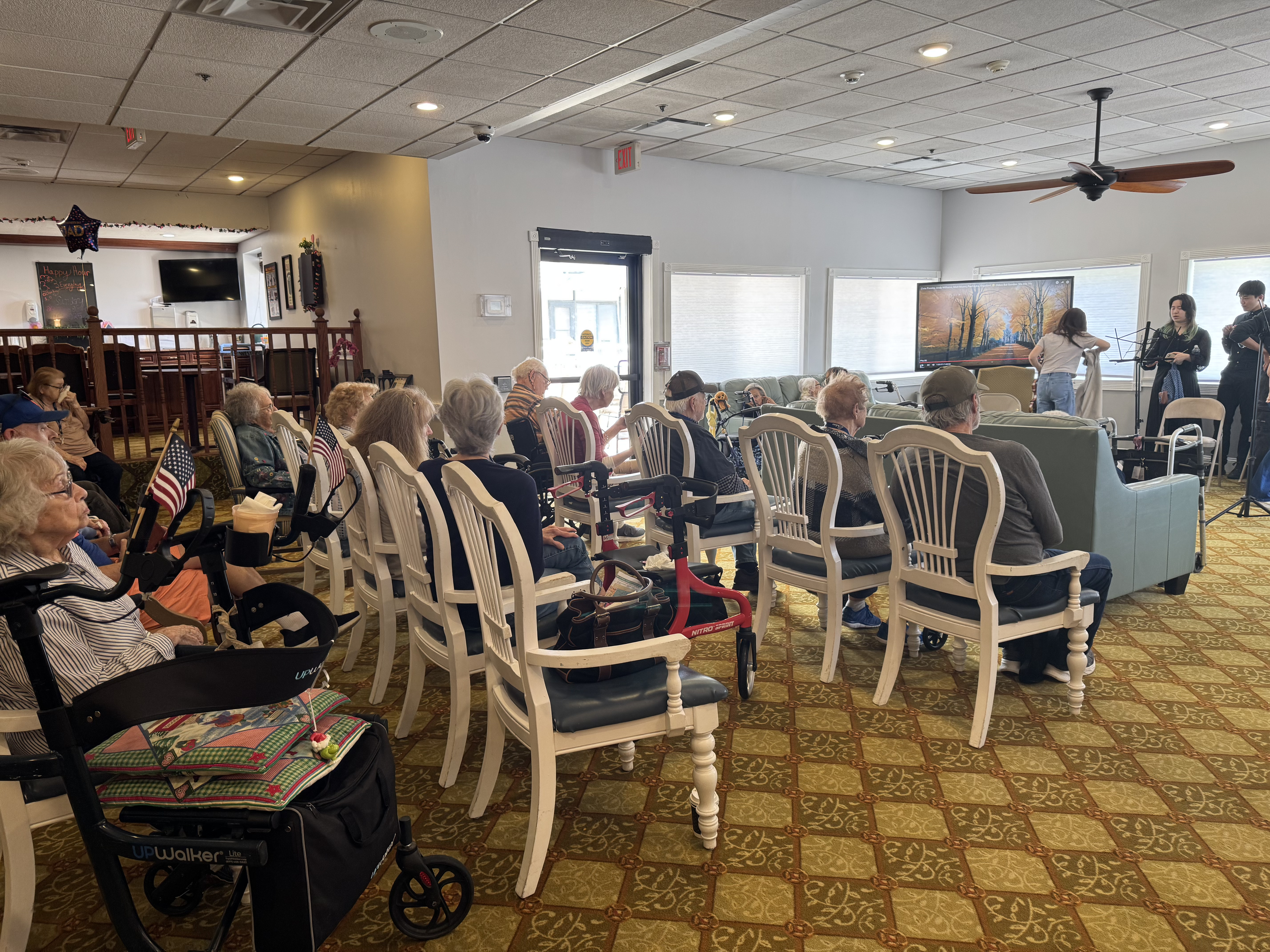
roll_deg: +1.2
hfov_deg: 71.6
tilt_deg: -8.8
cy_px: 476
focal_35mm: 24
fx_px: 881
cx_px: 635
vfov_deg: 56.8
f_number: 1.78
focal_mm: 6.76
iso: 125
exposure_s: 1/60
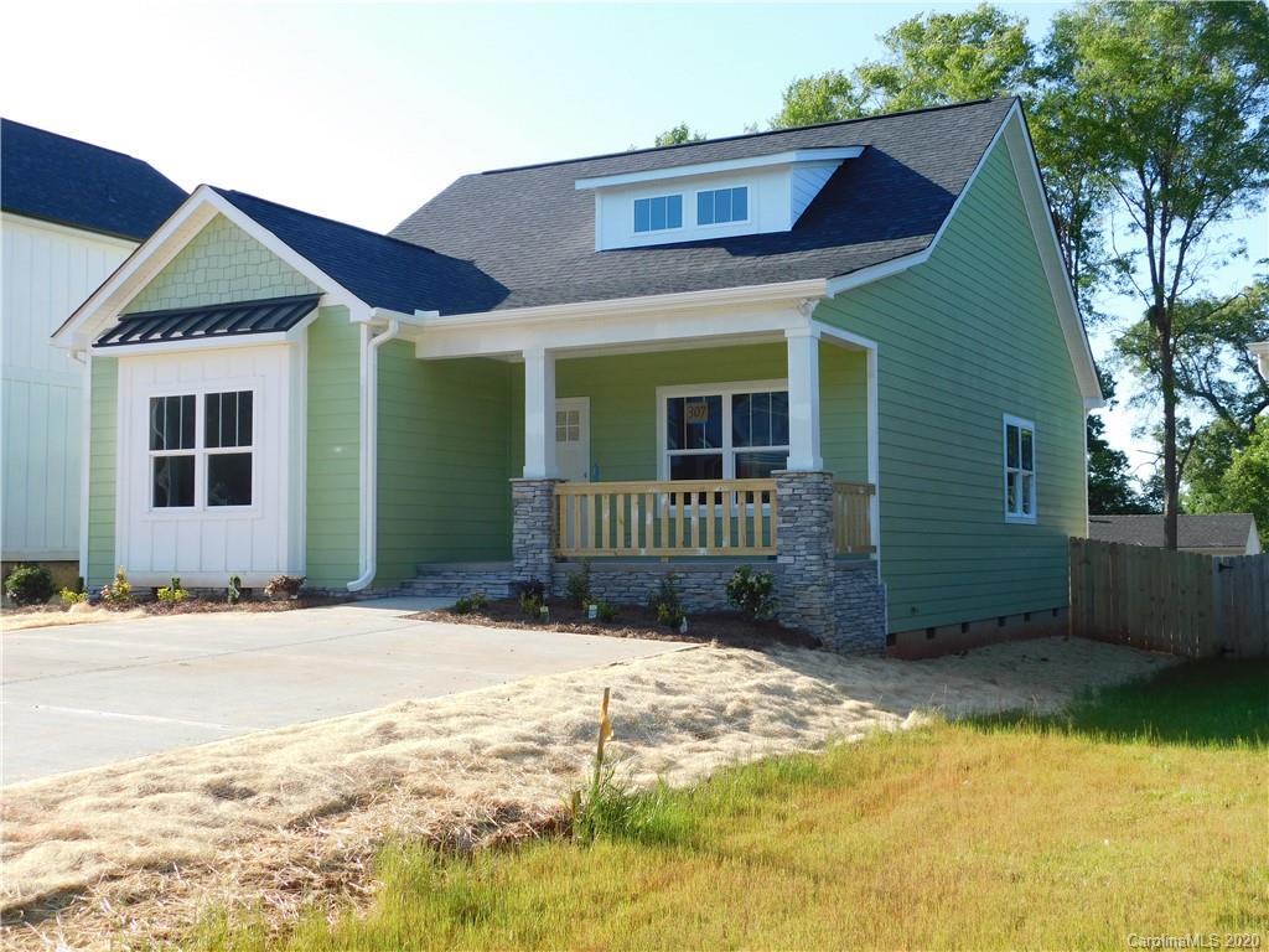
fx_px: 1466
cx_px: 634
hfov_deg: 46.8
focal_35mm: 40
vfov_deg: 36.0
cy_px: 476
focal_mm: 7.1
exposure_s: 1/500
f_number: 3.6
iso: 125
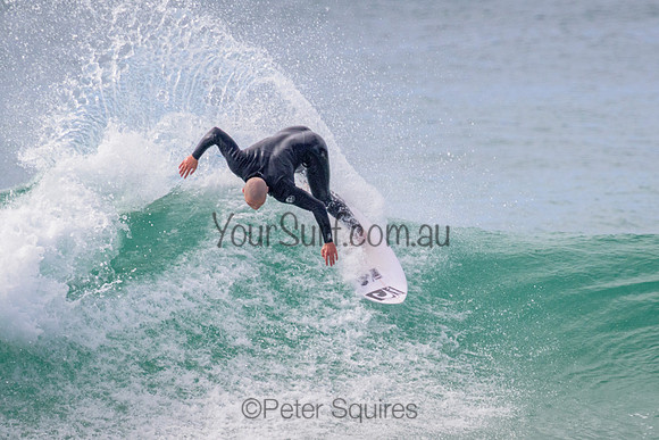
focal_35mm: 1086
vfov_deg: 1.3
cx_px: 445
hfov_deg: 1.9
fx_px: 19885
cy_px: 251
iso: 1000
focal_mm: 800
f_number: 11
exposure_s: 1/2000
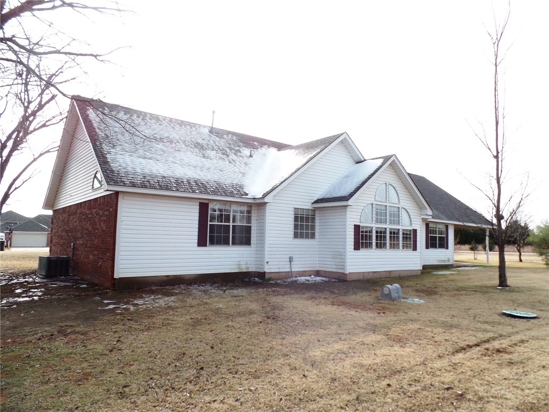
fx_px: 365
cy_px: 206
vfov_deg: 58.9
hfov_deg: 73.9
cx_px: 274
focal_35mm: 23
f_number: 3.5
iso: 80
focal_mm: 4.1
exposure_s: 1/250
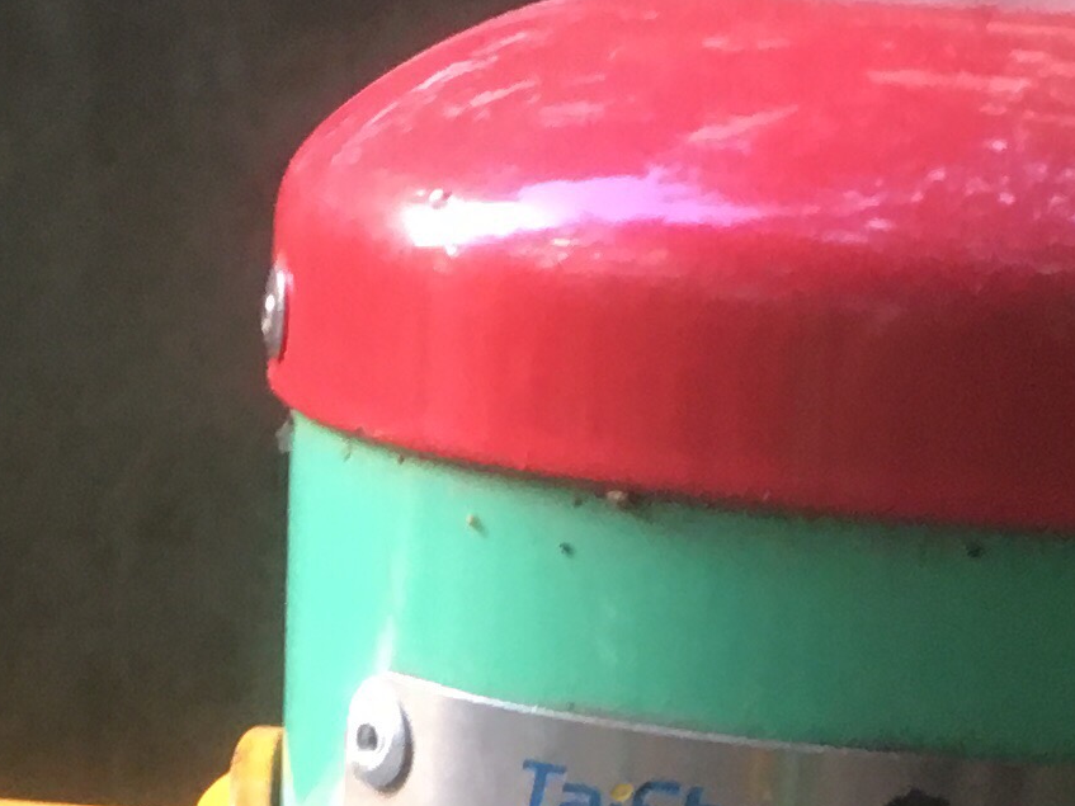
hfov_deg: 14.3
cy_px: 1381
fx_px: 4285
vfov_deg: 10.2
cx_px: 433
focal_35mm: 138
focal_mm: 4.15
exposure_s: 1/33
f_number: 2.2
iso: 125
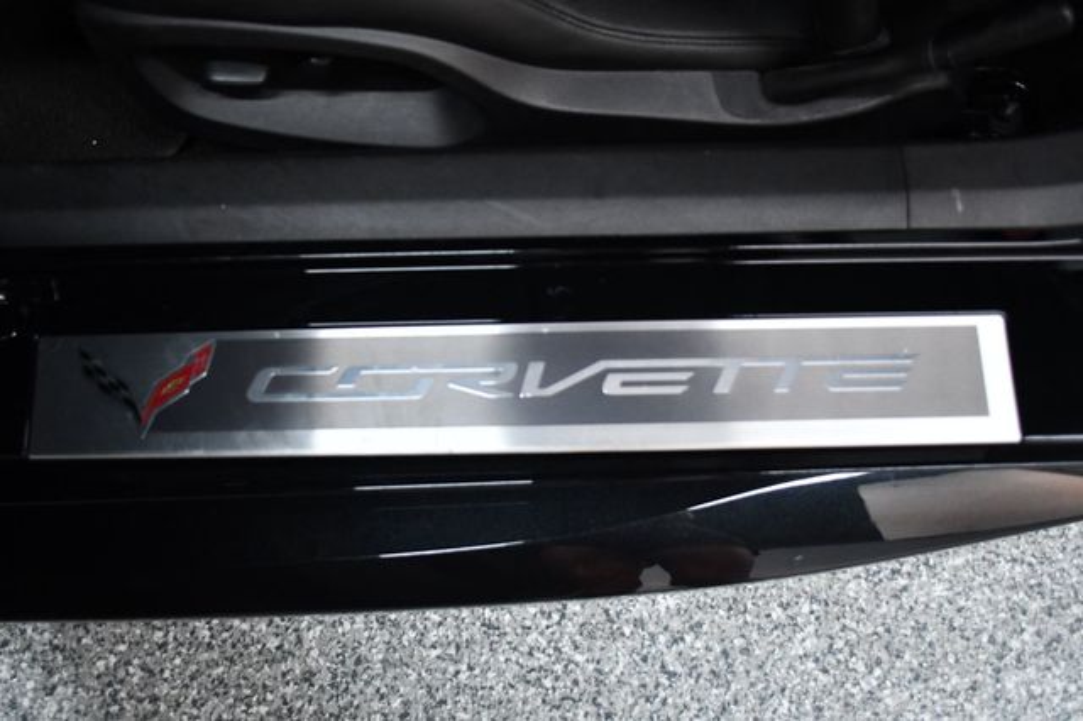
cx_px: 542
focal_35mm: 33
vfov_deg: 39.9
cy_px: 360
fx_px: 992
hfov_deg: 57.2
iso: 3200
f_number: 3.8
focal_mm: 22
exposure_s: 1/100
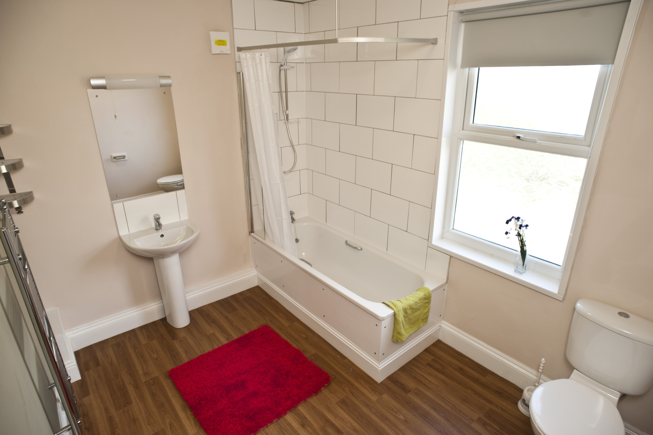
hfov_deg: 84.0
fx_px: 363
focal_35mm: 20
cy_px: 218
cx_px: 326
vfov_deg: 61.9
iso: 200
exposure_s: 1/40
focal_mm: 20
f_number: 5
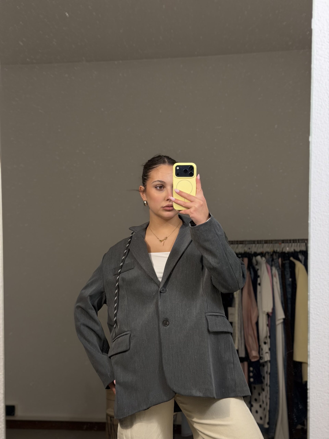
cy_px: 220
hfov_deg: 30.3
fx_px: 608
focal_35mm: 48
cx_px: 164
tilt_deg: -14.9
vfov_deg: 39.7
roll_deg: +0.3
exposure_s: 1/100
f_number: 1.78
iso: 100
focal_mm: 6.76
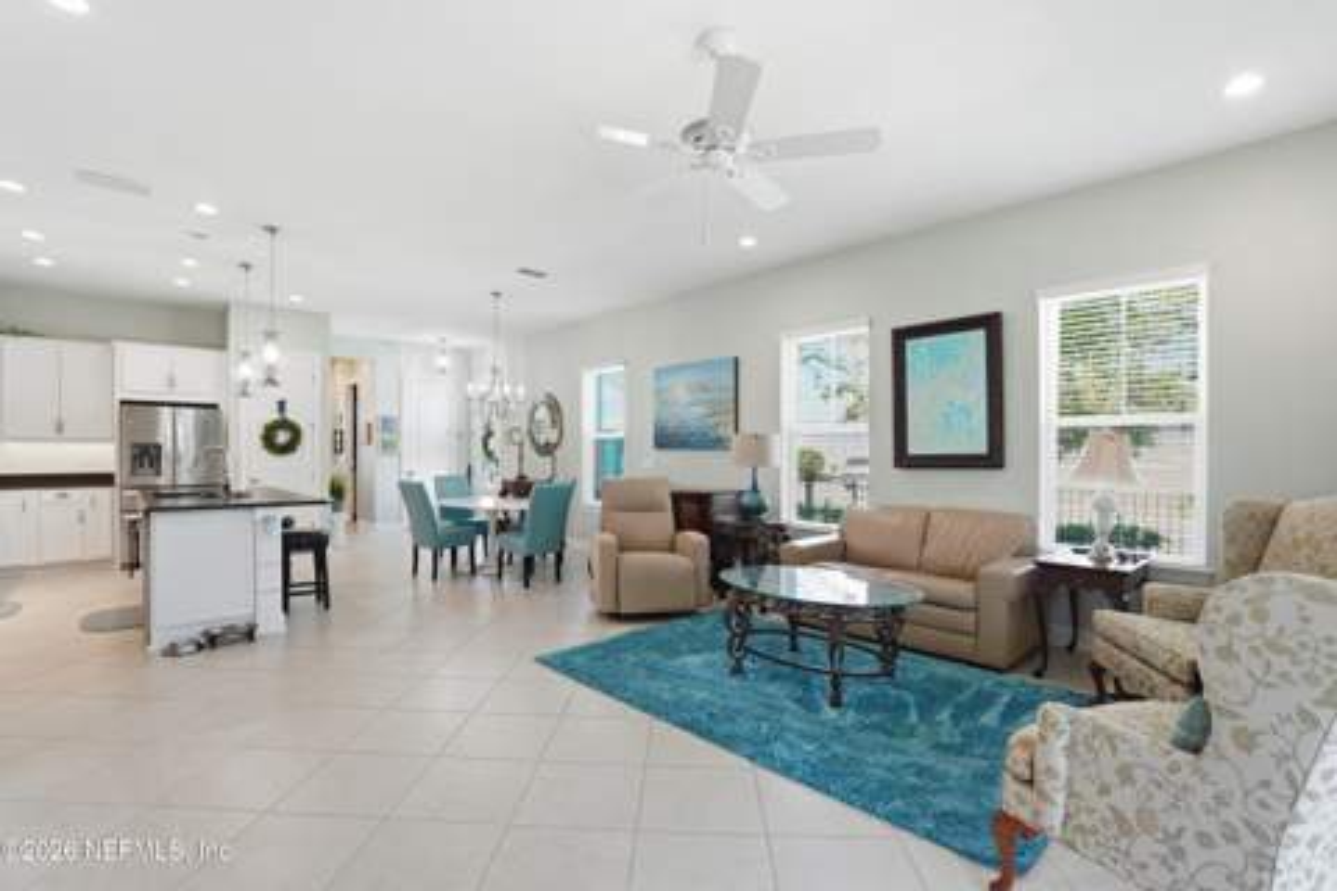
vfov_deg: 77.3
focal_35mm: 15
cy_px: 446
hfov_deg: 100.4
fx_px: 557
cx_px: 668
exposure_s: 1/320
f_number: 4
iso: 800
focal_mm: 10
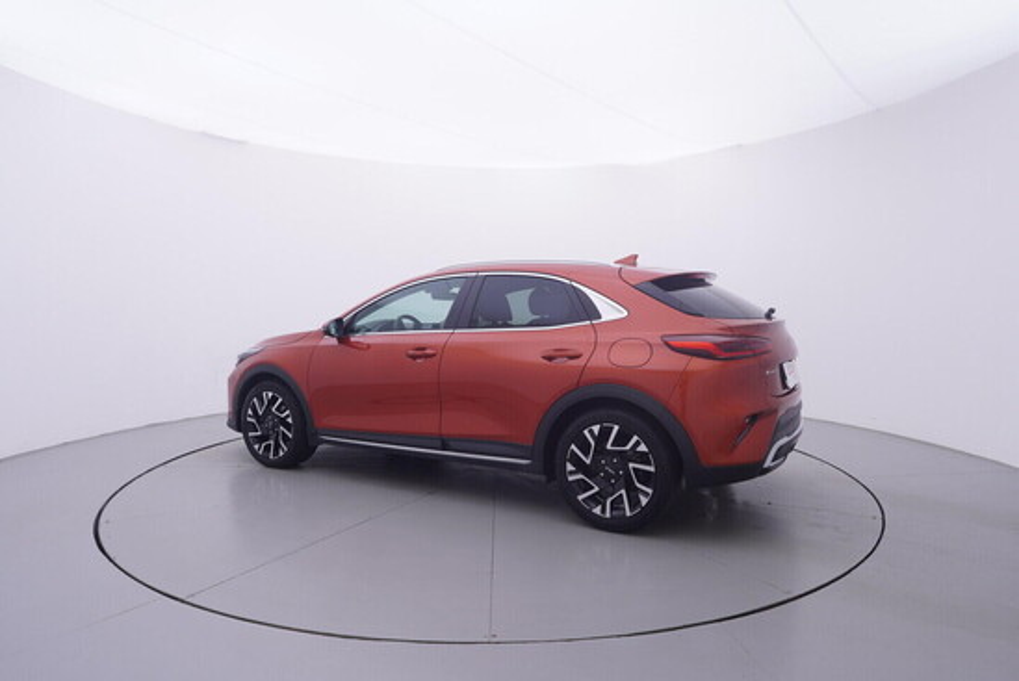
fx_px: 637
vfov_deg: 56.2
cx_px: 510
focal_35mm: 22
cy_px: 340
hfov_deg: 77.3
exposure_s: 1/80
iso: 200
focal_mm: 15
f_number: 5
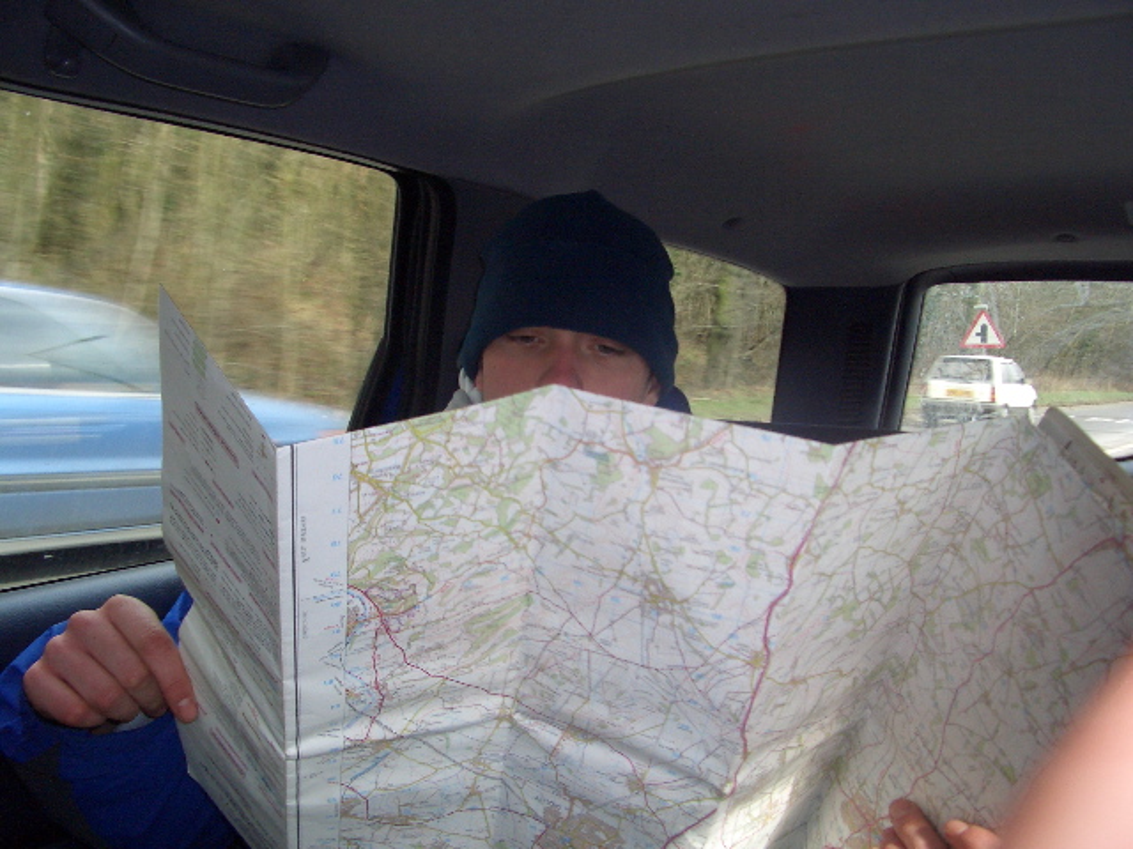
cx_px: 566
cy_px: 424
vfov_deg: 40.7
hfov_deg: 52.6
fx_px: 1146
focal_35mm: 35
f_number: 2.6
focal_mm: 5.8
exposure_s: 1/60
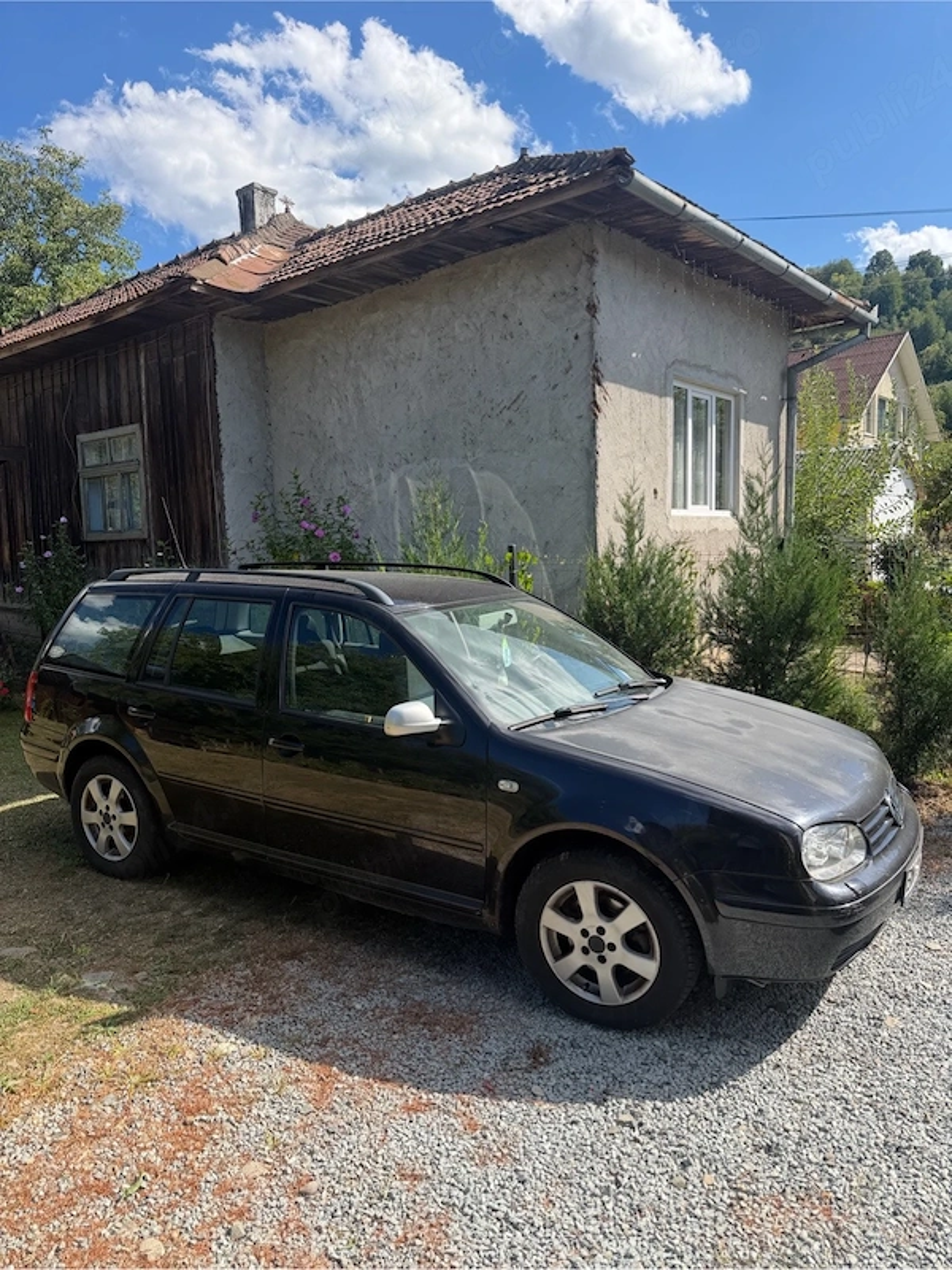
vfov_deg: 71.6
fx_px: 880
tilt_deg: -6.3
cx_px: 476
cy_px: 635
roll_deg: +1.2
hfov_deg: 56.8
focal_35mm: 24
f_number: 1.78
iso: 80
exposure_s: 1/2445
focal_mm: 6.76
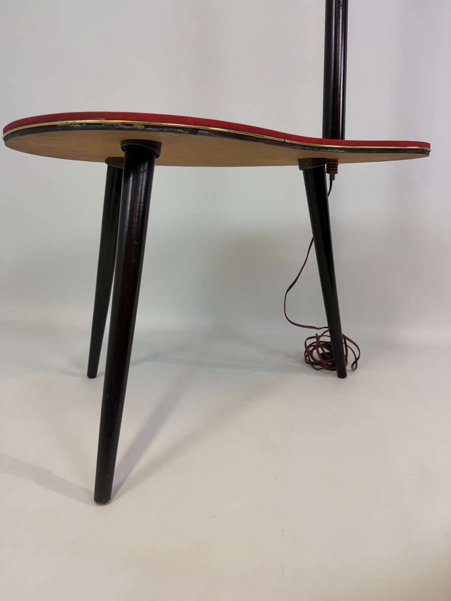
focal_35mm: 24
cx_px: 226
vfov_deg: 71.6
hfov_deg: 56.8
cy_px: 300
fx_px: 417
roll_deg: +0.0
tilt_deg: -13.3
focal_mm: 6.76
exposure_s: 1/100
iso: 80
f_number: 1.78
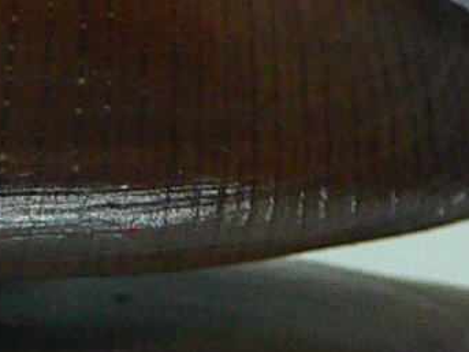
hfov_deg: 9.5
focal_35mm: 206
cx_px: -21
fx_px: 2790
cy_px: 26
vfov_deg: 7.2
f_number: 2.8
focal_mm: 4.6
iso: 150
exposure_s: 1/60
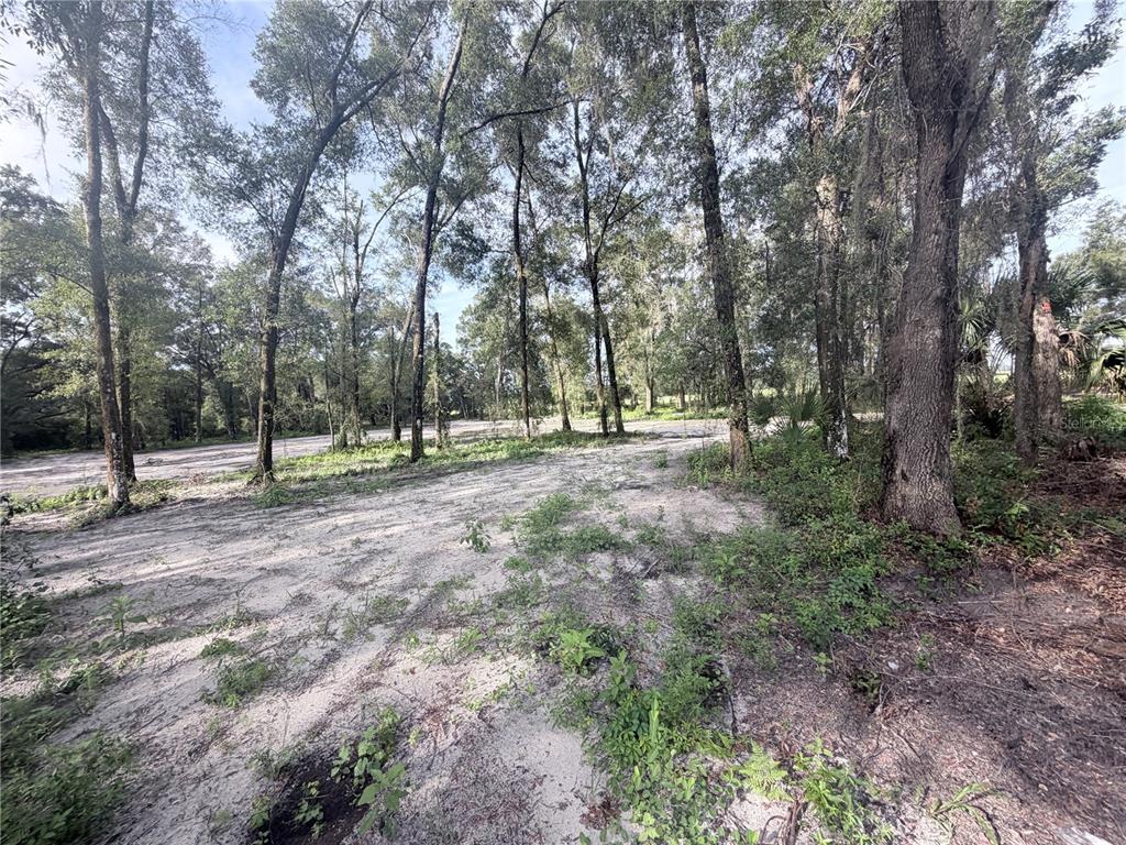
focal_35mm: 14
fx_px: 455
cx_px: 563
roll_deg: +4.6
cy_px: 422
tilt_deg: -1.6
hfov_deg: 102.1
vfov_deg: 85.7
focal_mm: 2.22
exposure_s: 1/502
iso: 64
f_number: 2.2
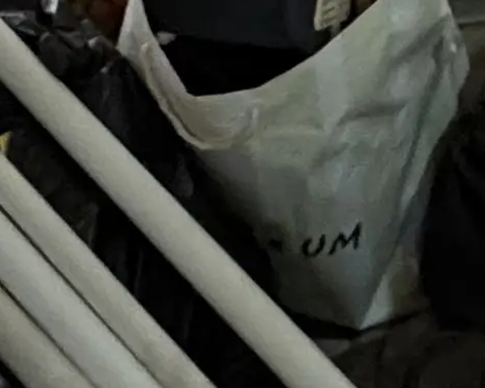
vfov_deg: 8.3
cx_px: 532
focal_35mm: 117
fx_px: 1680
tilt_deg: -4.0
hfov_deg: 16.0
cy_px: -1112
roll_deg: -0.5
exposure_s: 1/60
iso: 320
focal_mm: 2.22
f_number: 2.2
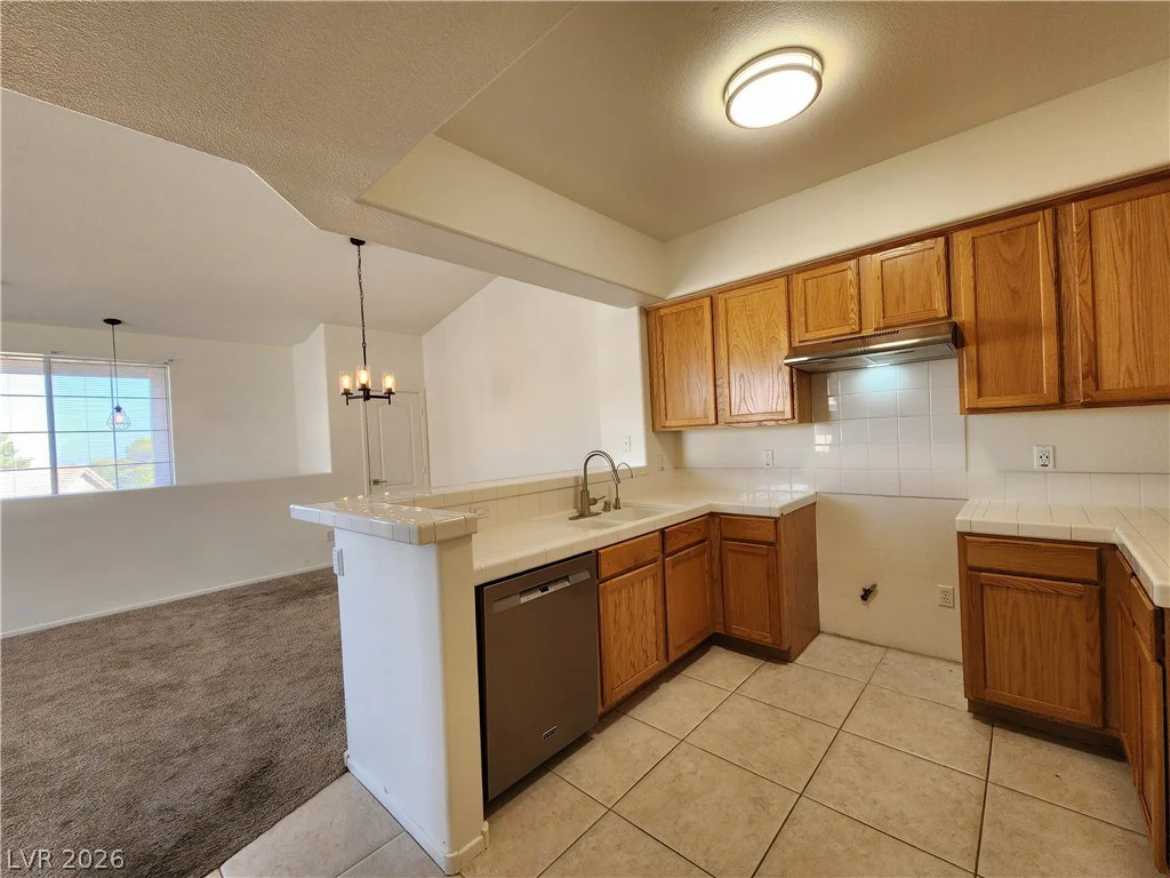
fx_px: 439
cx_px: 585
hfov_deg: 106.2
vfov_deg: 89.9
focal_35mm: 13
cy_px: 439
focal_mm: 2.2
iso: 125
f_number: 2.2
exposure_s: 1/60
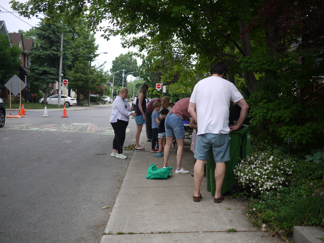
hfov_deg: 46.8
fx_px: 374
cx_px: 162
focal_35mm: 40
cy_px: 122
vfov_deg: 36.0
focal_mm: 20
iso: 100
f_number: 1.8
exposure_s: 1/800
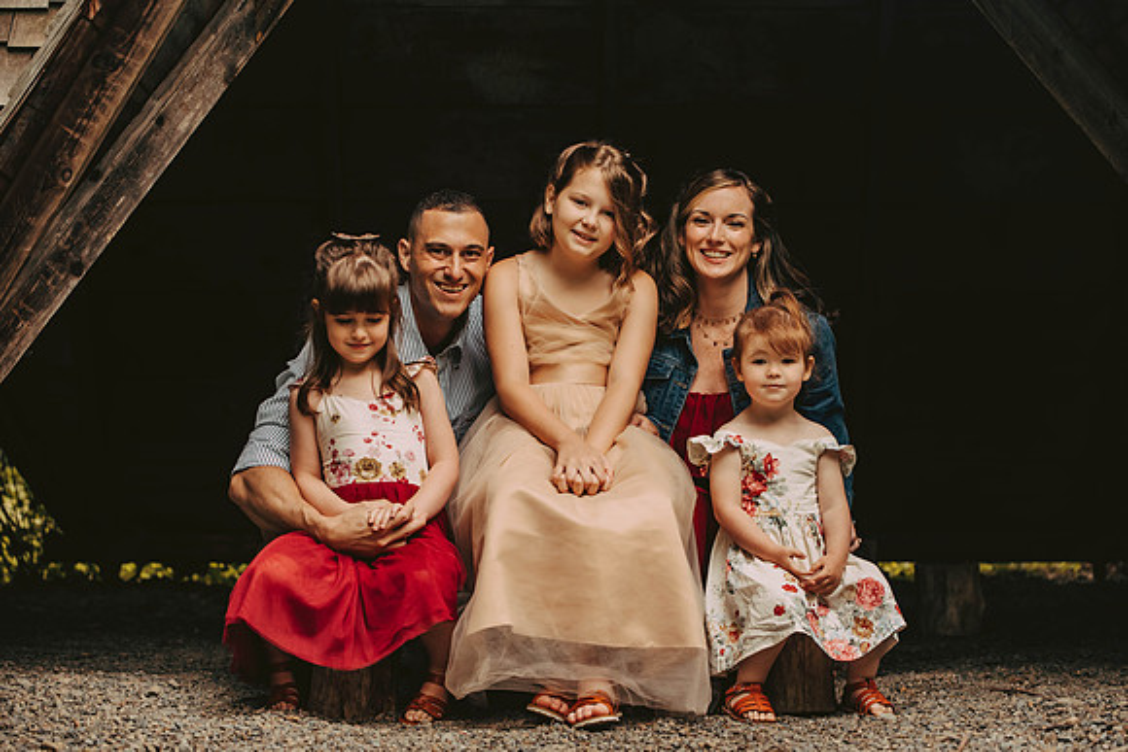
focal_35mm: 75
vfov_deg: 18.2
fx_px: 2350
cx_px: 564
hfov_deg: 27.0
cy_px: 376
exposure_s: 1/800
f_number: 2.8
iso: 640
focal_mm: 75
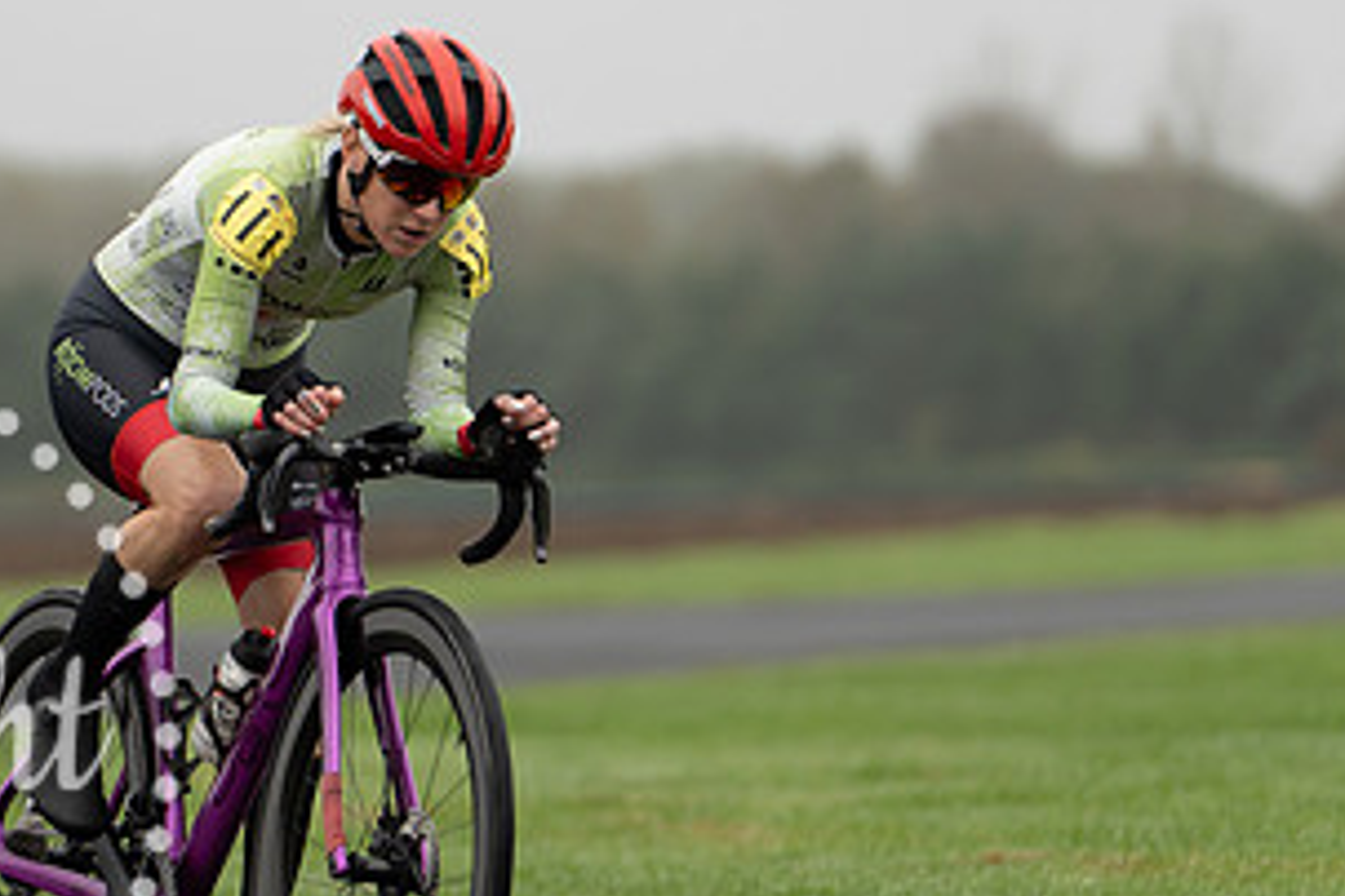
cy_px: 473
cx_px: 467
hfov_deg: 4.9
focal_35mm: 421
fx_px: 15728
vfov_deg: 3.3
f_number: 2.8
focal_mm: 166
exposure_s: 1/1000
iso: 200
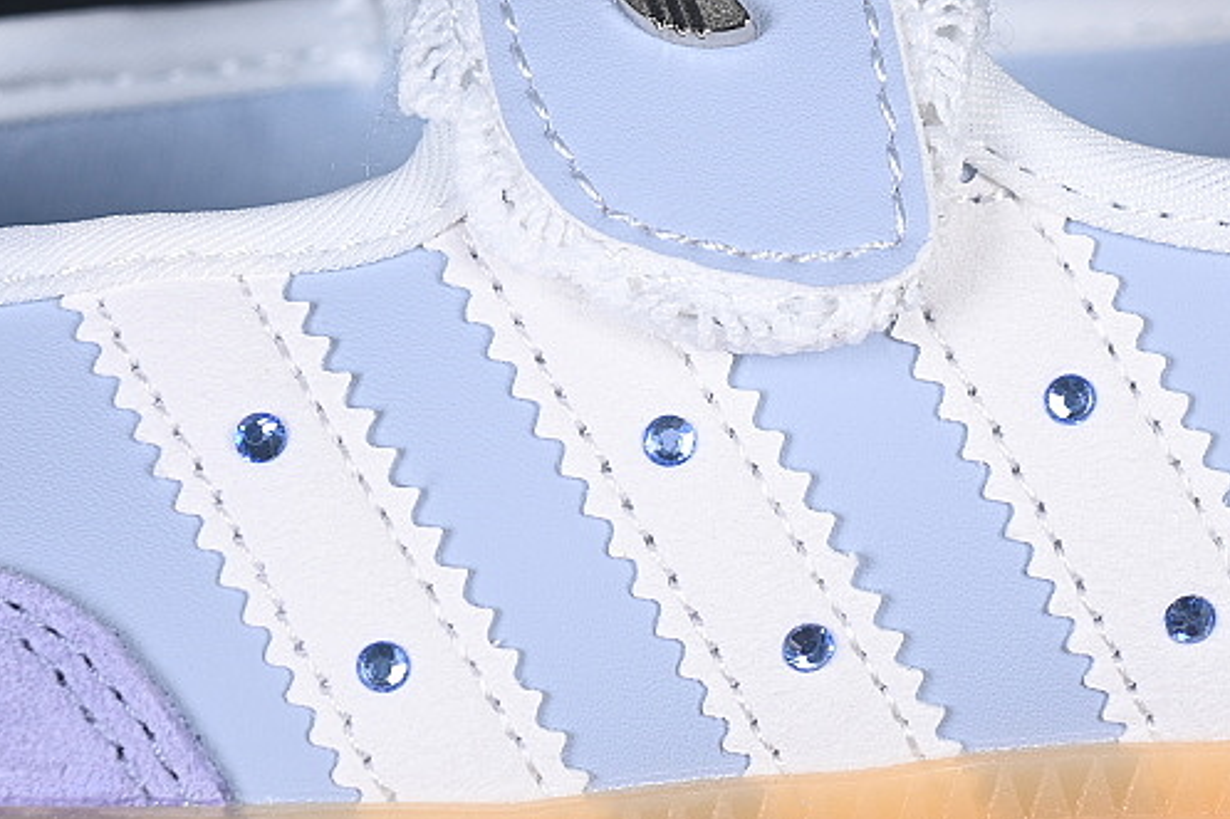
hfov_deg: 12.6
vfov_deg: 8.4
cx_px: 926
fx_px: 5567
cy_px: 223
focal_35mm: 163
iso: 160
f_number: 7.1
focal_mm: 50
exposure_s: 1/80
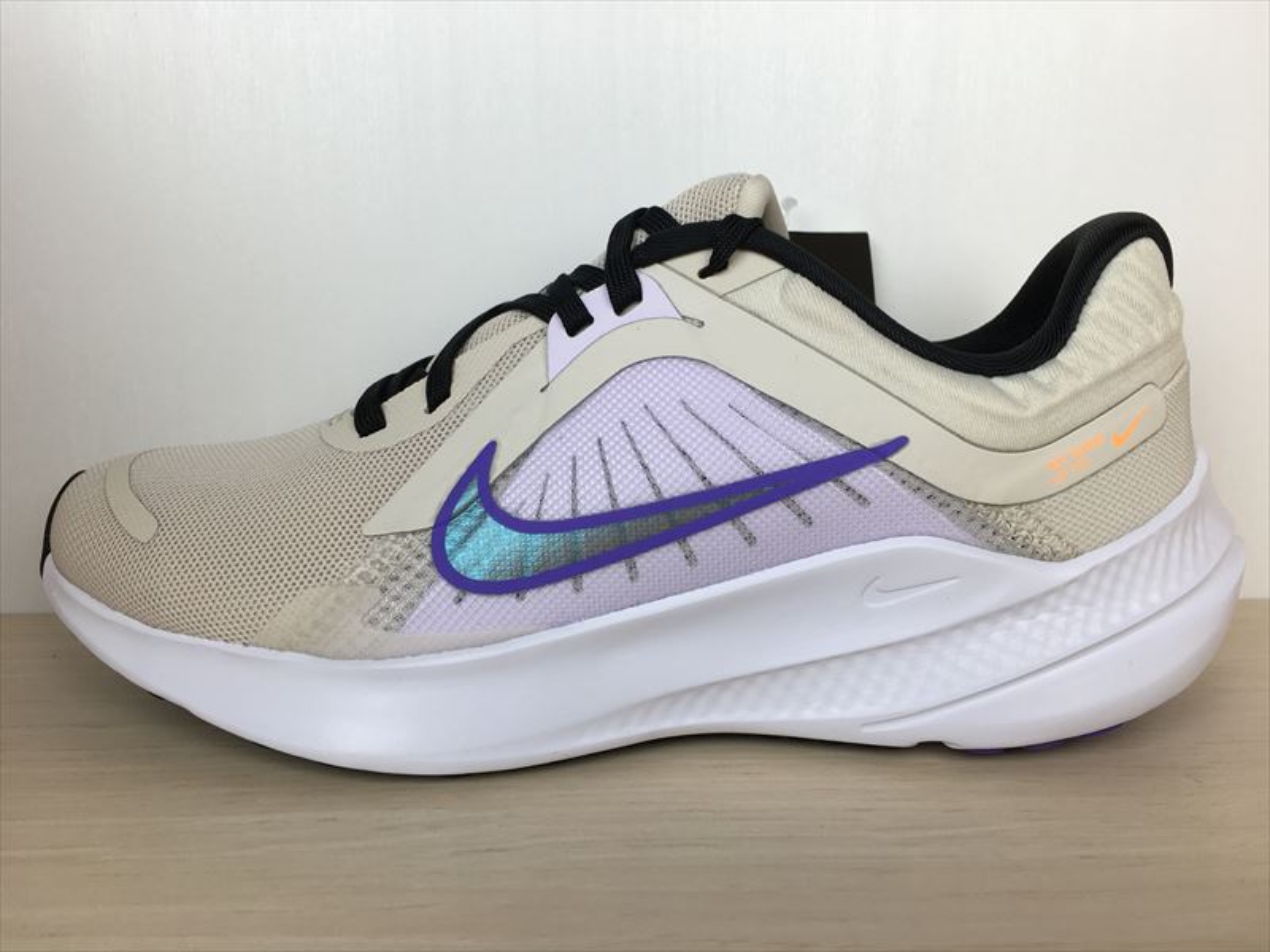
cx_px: 635
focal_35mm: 29
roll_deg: +0.7
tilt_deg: -9.5
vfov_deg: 48.2
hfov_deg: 61.7
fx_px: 1064
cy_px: 476
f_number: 2.2
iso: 25
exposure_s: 1/120
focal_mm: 4.15
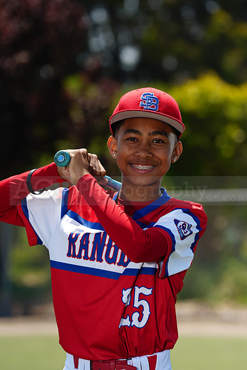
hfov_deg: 6.9
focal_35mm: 200
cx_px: 124
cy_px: 185
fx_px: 2057
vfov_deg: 10.3
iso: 50
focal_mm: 200
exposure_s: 1/250
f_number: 5
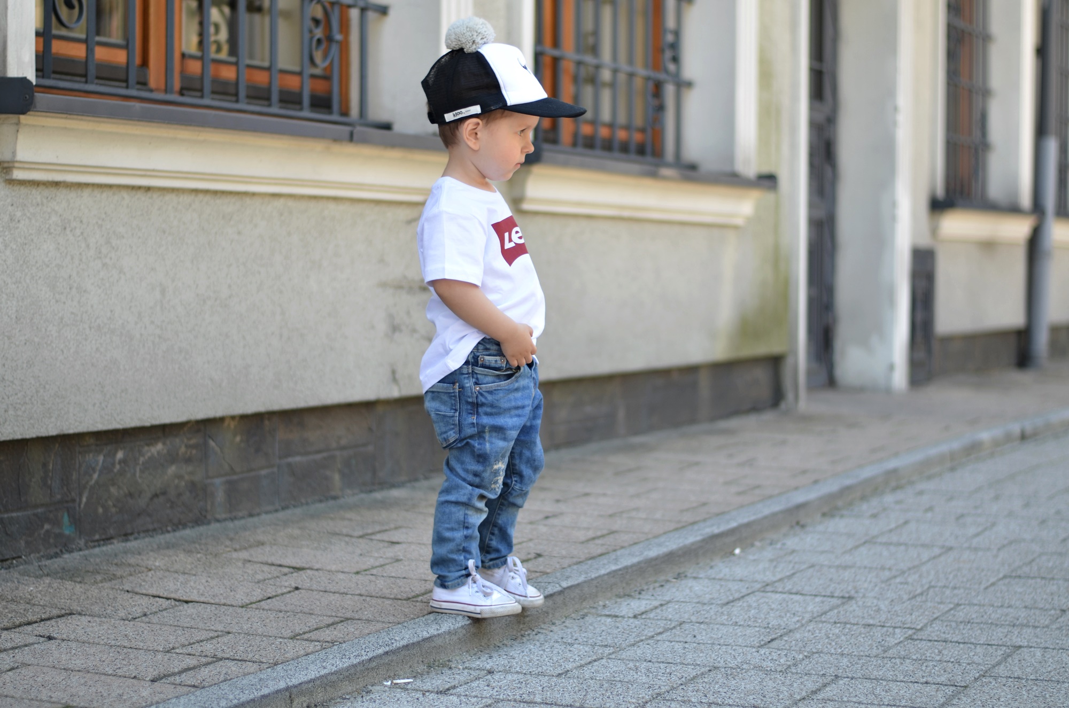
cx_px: 534
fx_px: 2223
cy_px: 354
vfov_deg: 18.1
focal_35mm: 75
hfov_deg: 27.0
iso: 100
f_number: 1.8
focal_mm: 50
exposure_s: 1/400
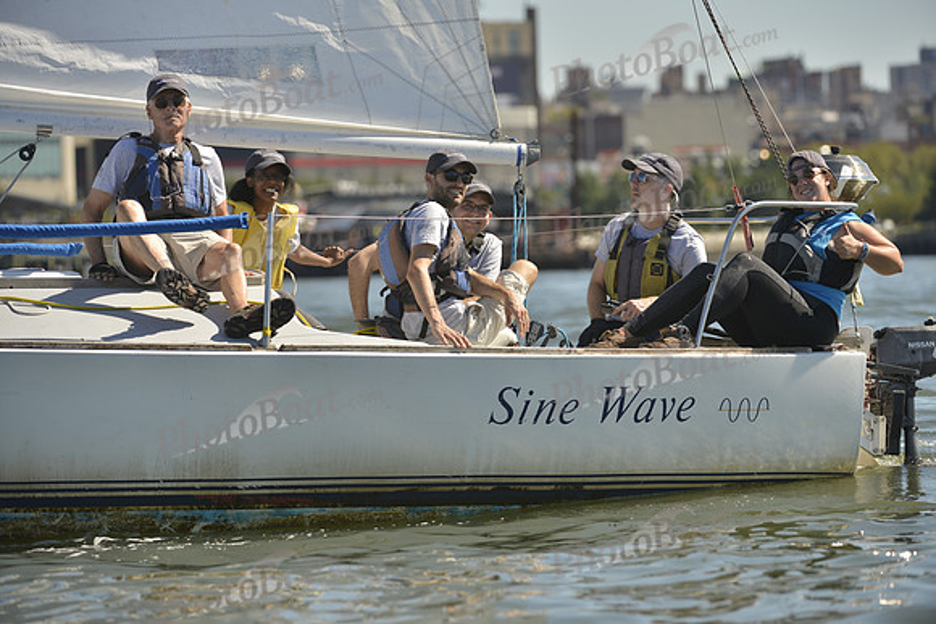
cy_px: 312
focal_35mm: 200
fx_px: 5201
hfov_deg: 10.3
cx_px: 468
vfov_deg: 6.9
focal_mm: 200
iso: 200
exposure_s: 1/1250
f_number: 4.5
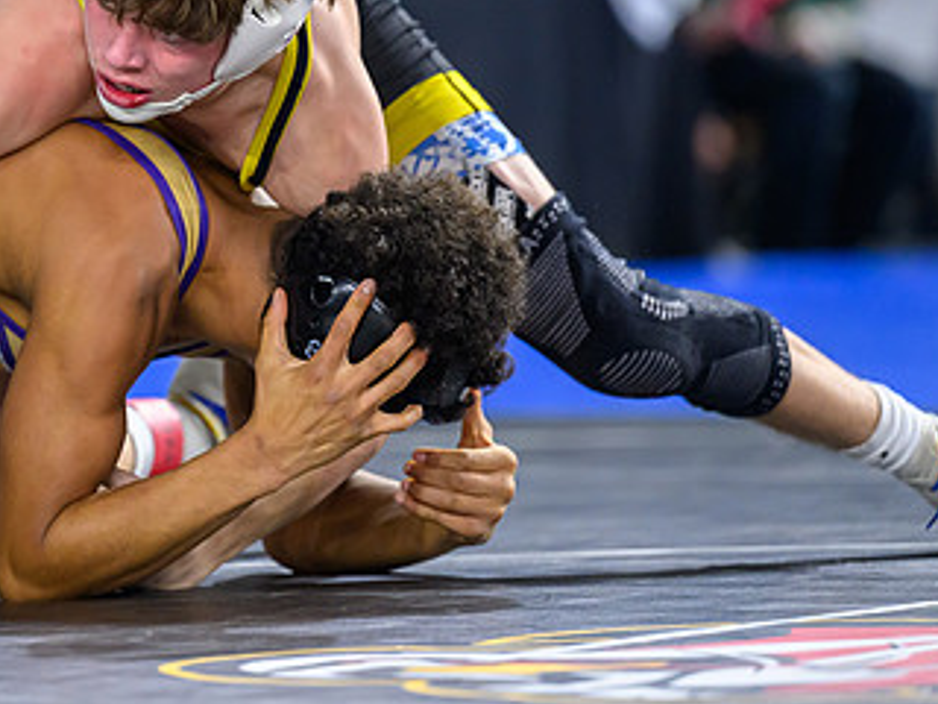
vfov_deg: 4.3
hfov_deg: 5.7
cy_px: 199
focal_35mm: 346
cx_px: 250
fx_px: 9376
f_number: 2.8
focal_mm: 185
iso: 4000
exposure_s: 1/800
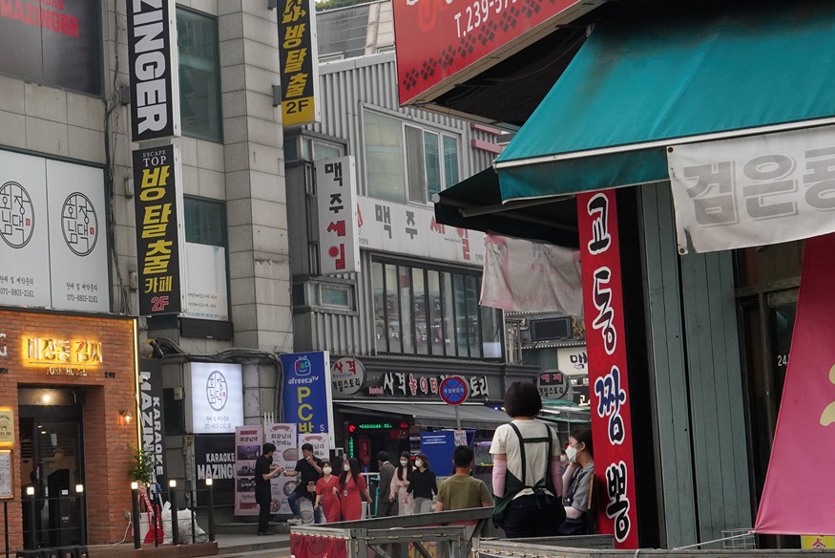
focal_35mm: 80
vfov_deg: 17.1
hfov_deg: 24.3
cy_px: 260
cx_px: 23
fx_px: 1856
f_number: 11
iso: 1600
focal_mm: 35
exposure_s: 1/100
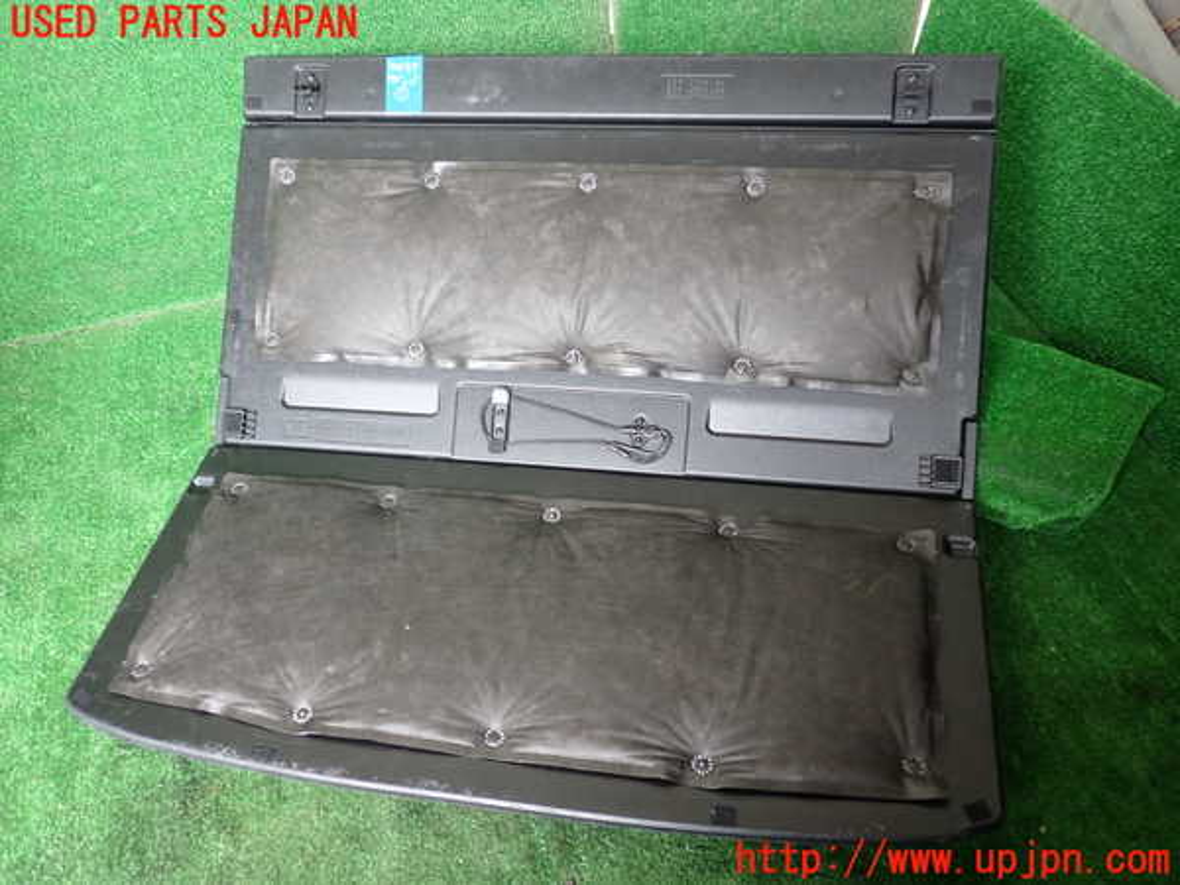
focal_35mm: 30
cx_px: 590
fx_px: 1023
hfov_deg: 60.0
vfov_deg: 46.8
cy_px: 442
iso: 200
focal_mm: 5.4
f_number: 2.3
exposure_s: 1/50
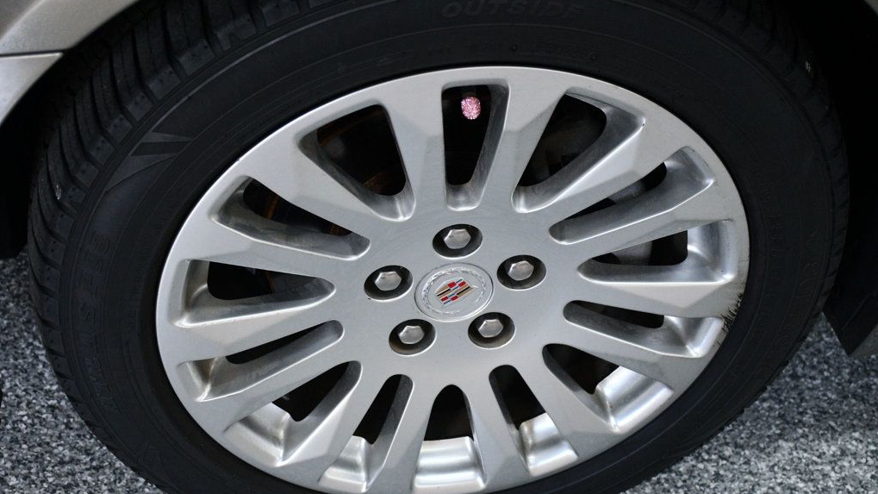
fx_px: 1397
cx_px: 440
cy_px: 274
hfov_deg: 34.9
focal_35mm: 60
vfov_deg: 20.0
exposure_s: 1/125
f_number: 4.2
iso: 1400
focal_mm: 38
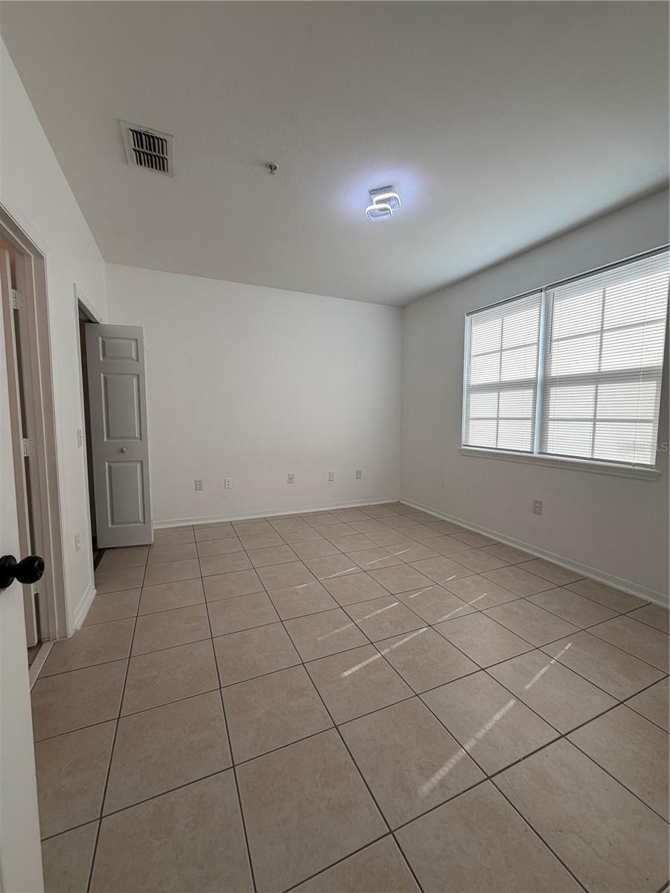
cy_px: 446
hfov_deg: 85.7
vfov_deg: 102.1
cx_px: 335
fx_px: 361
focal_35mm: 14
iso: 40
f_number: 2.2
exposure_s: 1/190
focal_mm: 2.22
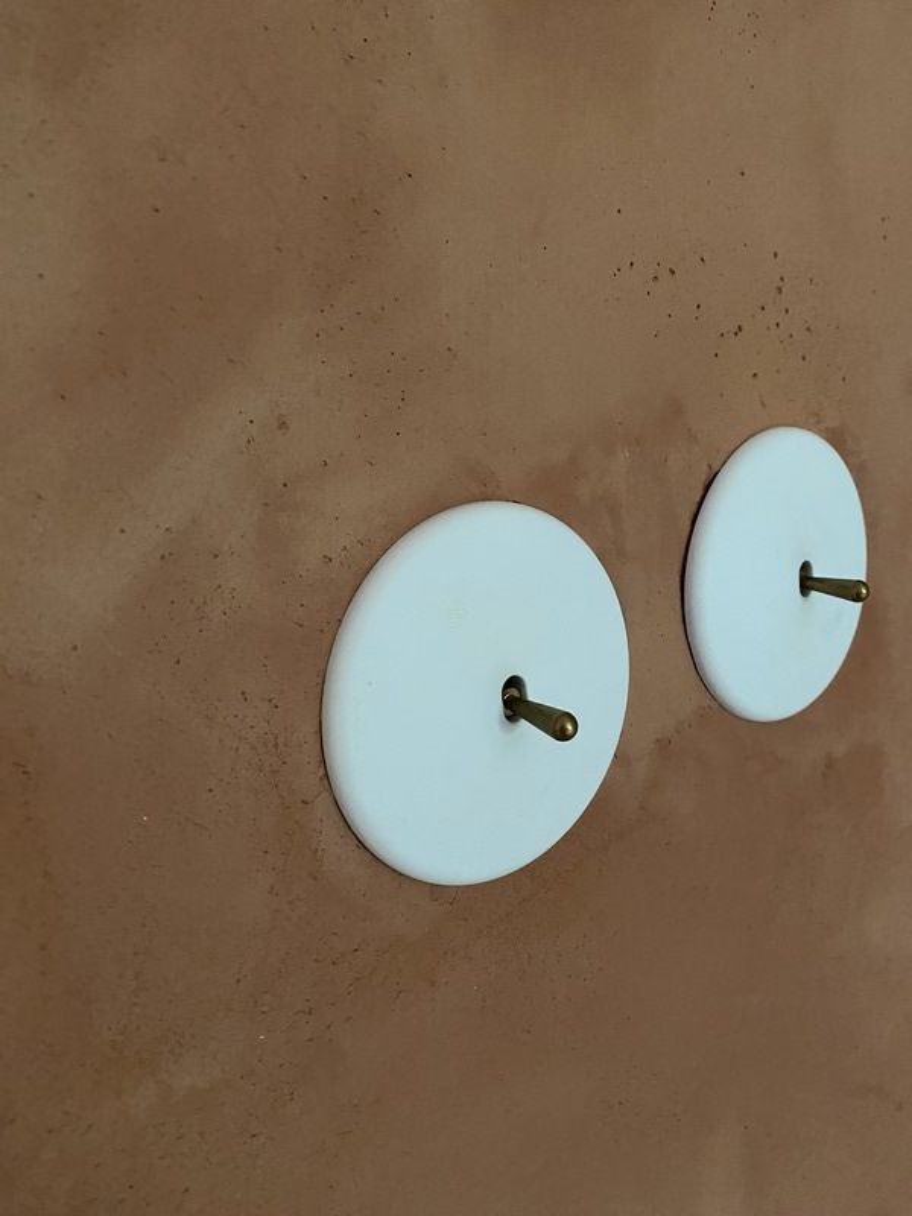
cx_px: 456
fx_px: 913
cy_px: 608
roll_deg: +6.8
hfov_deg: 53.1
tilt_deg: -14.3
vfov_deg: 67.3
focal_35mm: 26
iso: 500
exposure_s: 1/25
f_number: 1.8
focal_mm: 4.25
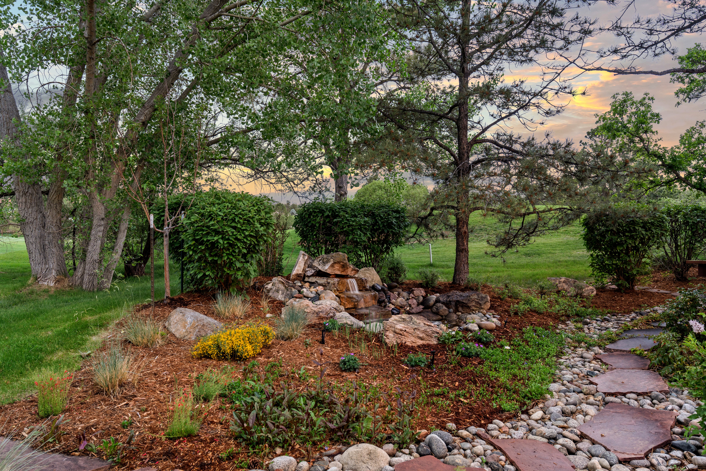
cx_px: 353
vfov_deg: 51.3
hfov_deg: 71.5
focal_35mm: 25
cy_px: 236
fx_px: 490
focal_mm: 25
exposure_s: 8
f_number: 8
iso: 320
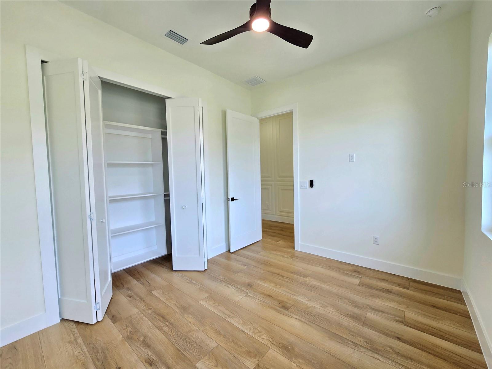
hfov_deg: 106.2
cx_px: 246
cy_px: 184
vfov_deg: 89.9
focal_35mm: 13
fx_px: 185
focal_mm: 2.2
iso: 64
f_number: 2.2
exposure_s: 1/60.2
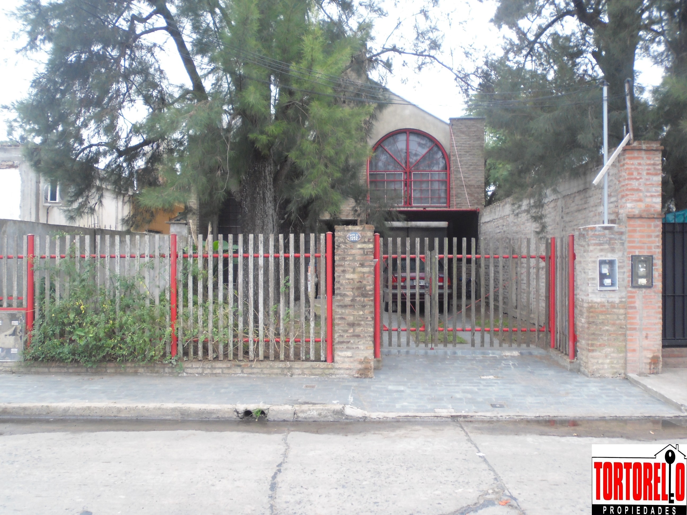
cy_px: 258
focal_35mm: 34
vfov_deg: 41.8
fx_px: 675
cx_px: 344
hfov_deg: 54.0
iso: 100
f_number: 4
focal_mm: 6.1
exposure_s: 1/30
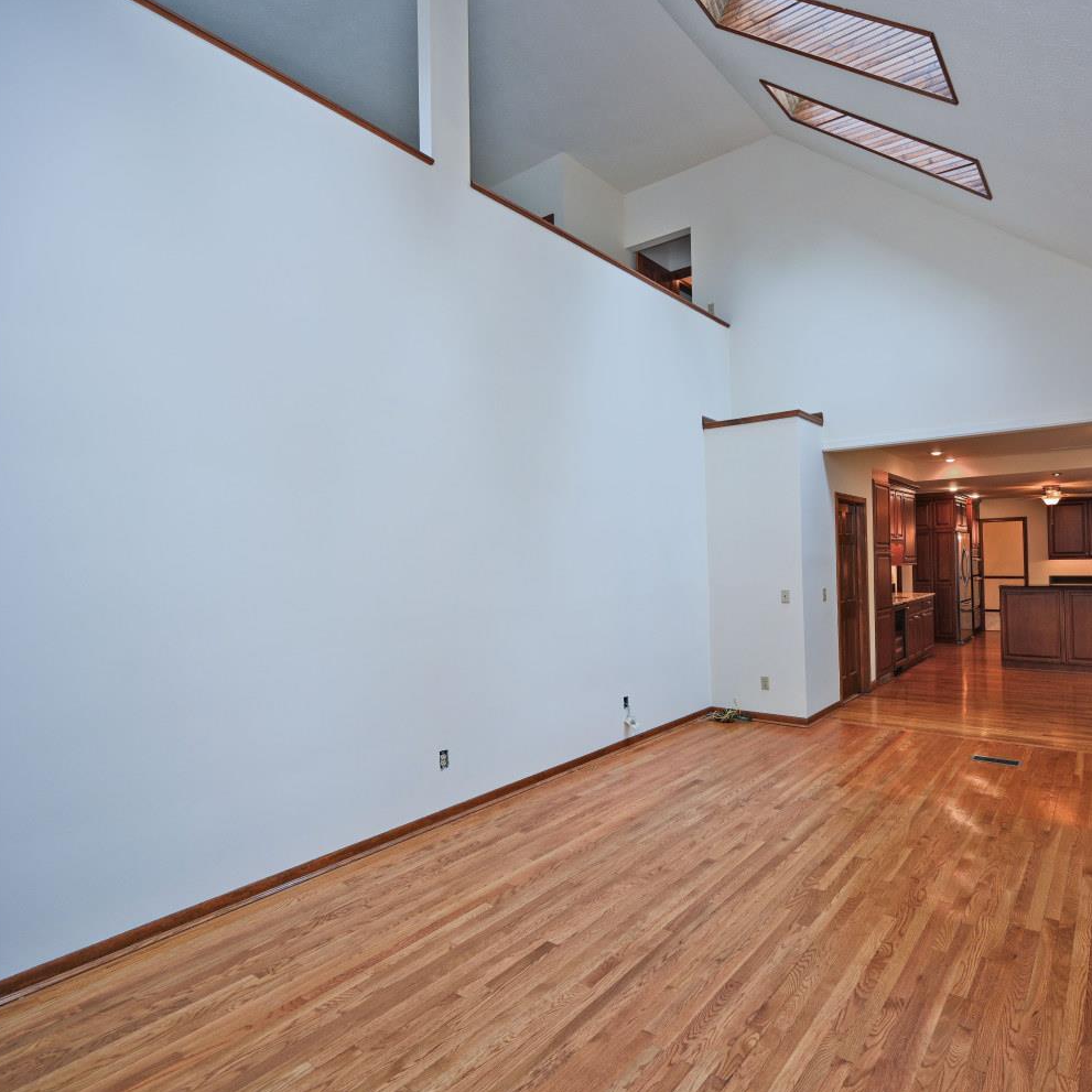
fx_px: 642
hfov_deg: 78.3
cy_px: 547
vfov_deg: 80.7
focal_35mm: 18
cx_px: 722
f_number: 4
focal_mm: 14
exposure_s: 1/60
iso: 220
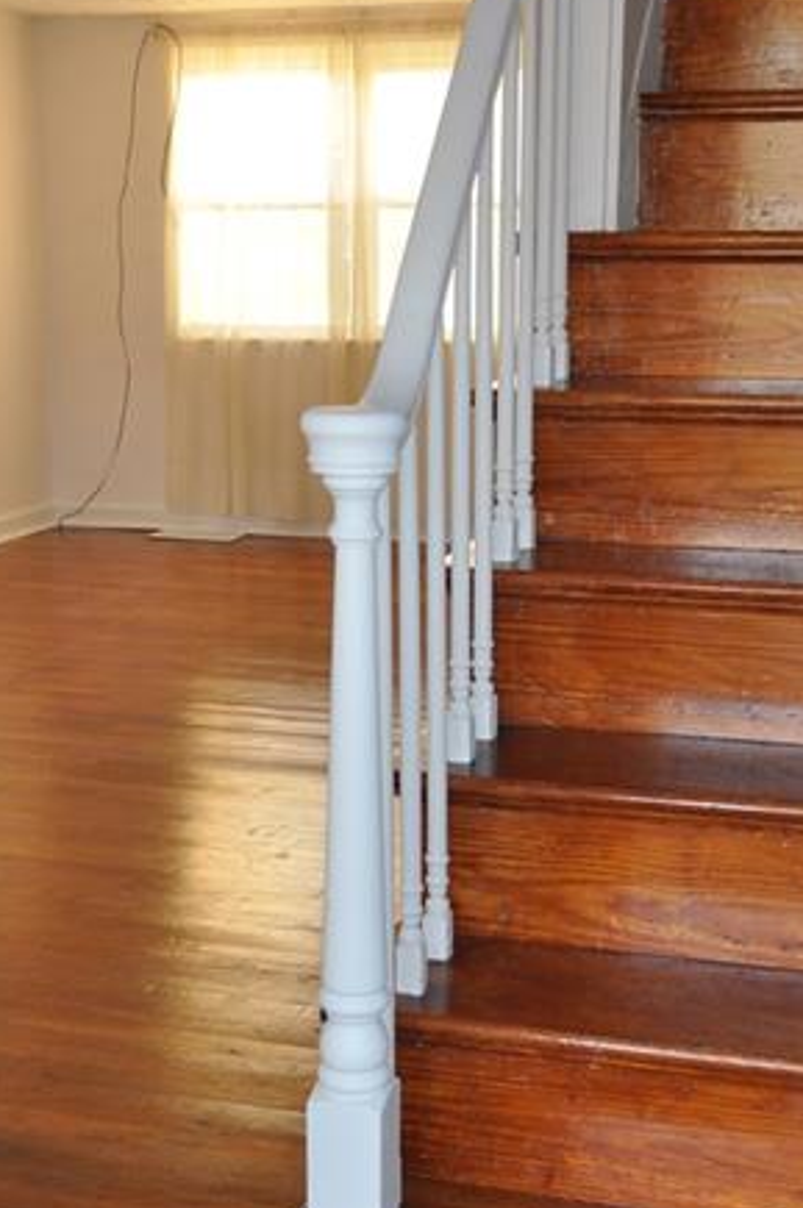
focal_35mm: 53
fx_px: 1777
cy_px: 669
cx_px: 428
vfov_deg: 37.5
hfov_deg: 25.5
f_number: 3.8
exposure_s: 1/100
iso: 800
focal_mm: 20
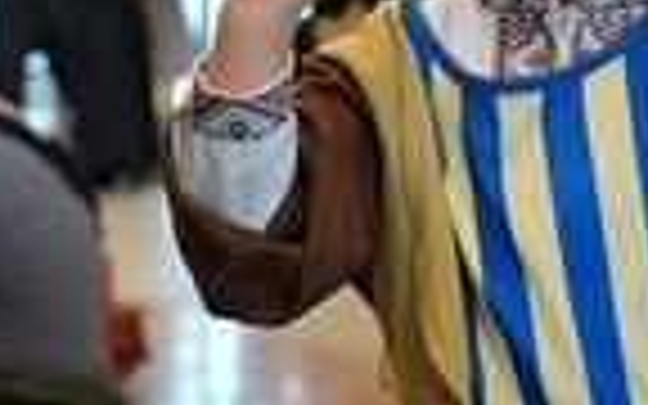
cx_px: 806
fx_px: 3461
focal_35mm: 196
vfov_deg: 6.7
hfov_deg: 10.5
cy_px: 74
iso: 1250
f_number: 4
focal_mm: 46
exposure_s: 1/100
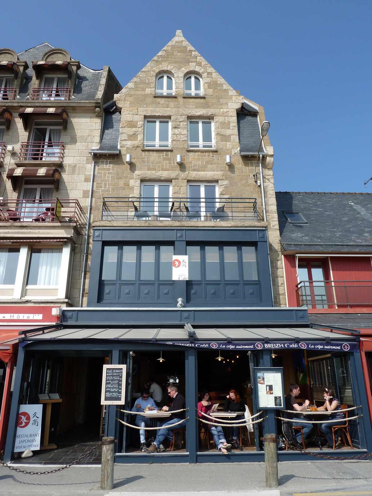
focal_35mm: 25
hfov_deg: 54.9
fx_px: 358
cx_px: 186
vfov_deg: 69.4
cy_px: 248
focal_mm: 4.1
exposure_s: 1/400
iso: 80
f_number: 5
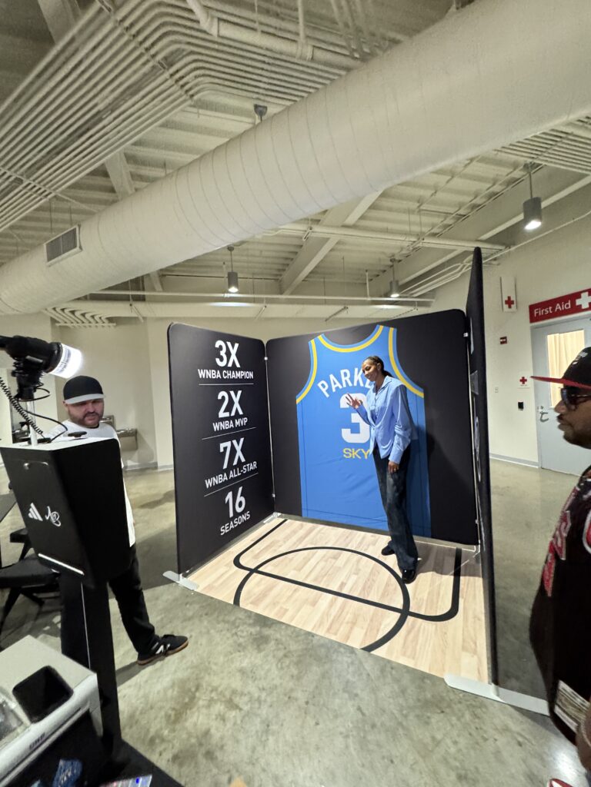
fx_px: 319
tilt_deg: +4.6
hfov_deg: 85.7
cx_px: 296
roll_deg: +3.9
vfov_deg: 102.1
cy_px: 394
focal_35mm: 14
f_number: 2.2
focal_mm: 2.22
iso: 500
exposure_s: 1/60
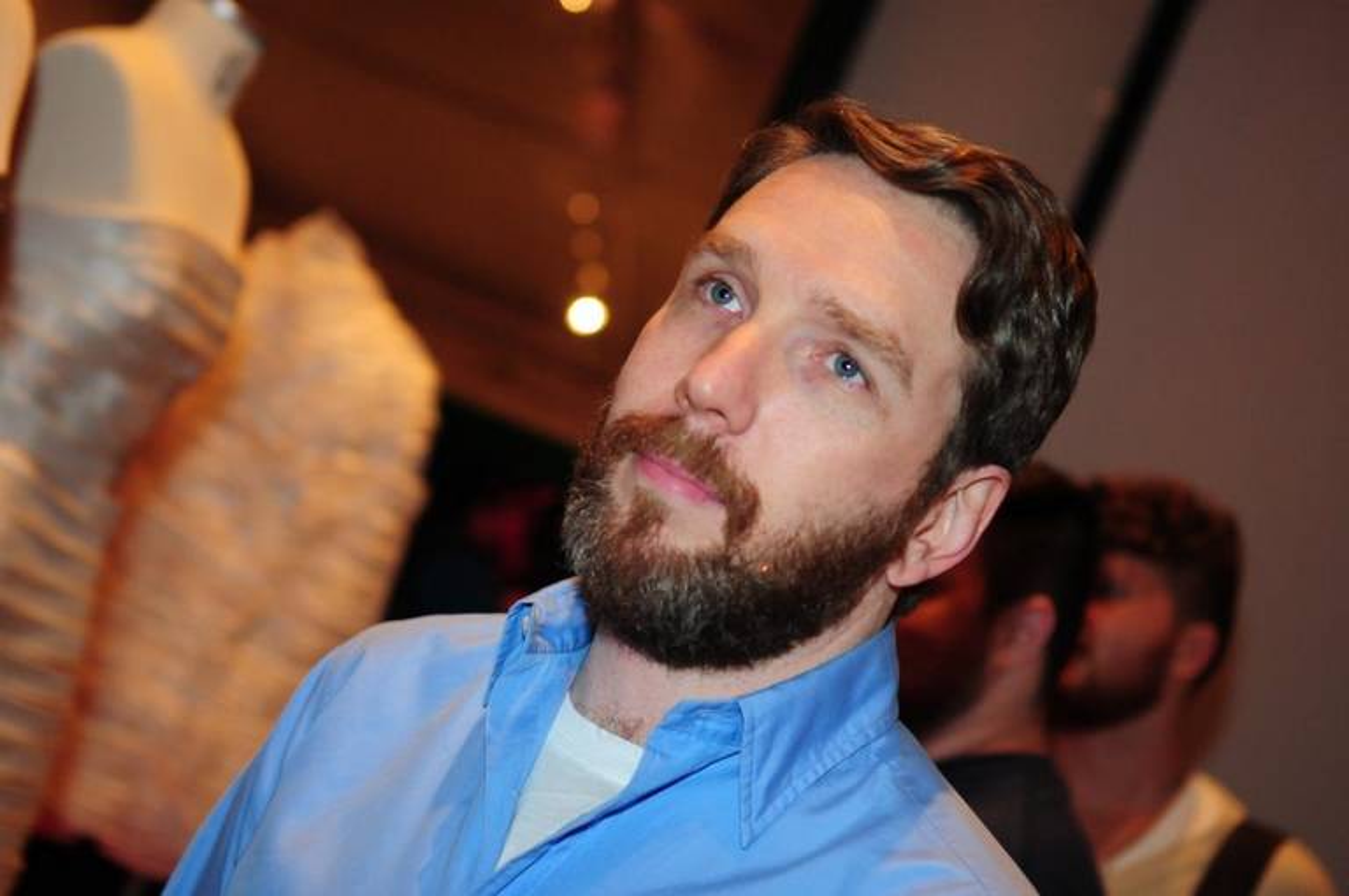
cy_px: 448
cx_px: 674
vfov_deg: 18.1
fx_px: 2807
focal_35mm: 75
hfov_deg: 27.0
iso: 1000
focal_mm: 50
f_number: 2.8
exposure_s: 1/100
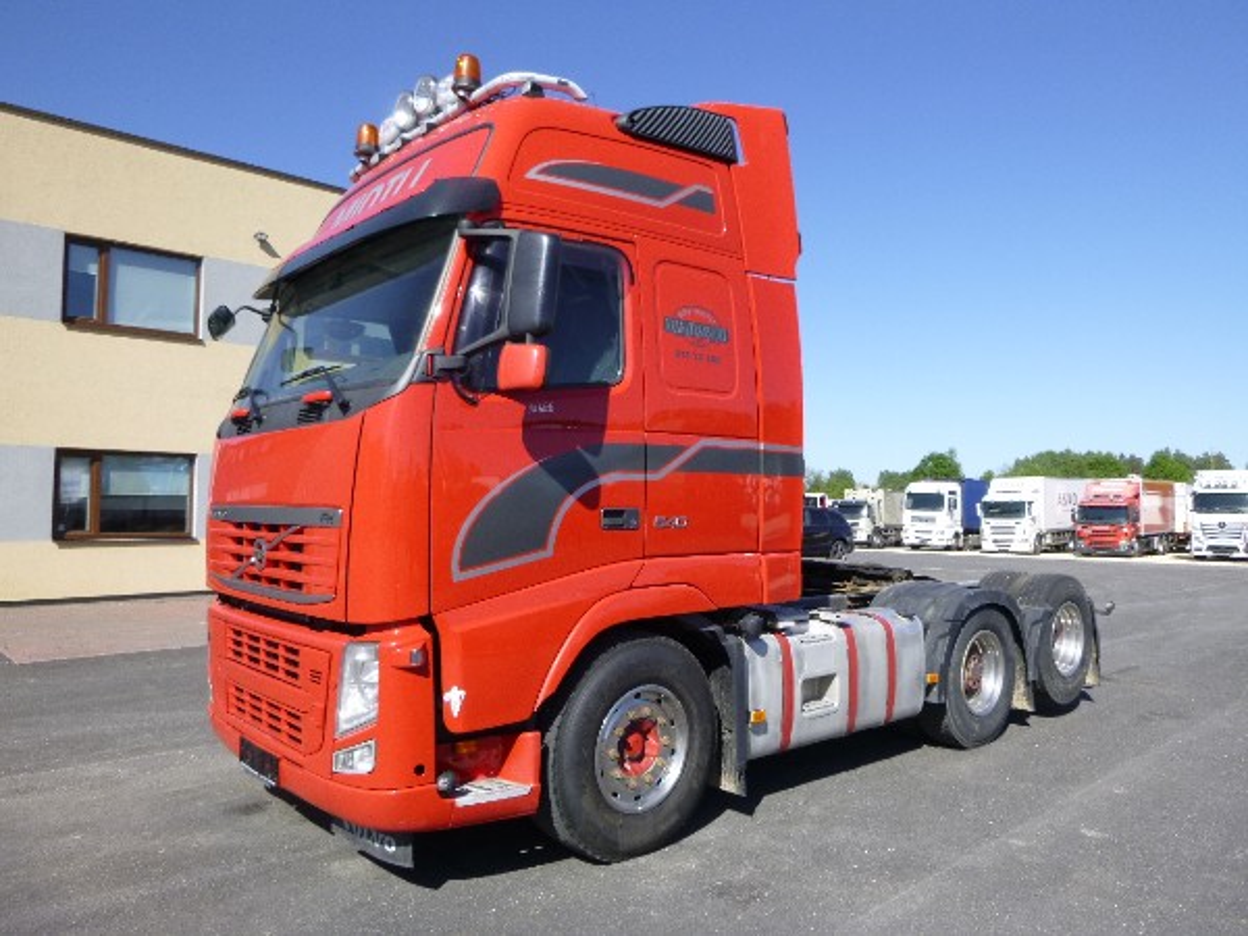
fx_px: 901
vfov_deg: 54.9
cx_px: 624
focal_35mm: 25
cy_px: 468
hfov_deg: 69.4
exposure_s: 1/400
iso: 100
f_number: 3.9
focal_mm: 4.5
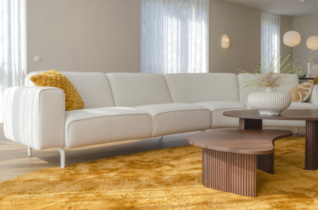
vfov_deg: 35.2
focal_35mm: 38
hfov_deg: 51.1
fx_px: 331
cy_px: 87
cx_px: 182
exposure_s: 1/1000
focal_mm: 21
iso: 800
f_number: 7.1
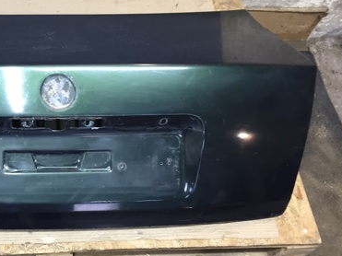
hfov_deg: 36.5
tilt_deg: -57.5
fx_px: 494
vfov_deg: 29.0
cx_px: 53
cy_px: 107
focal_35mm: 50
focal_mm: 4.15
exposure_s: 1/33
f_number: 2.2
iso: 100
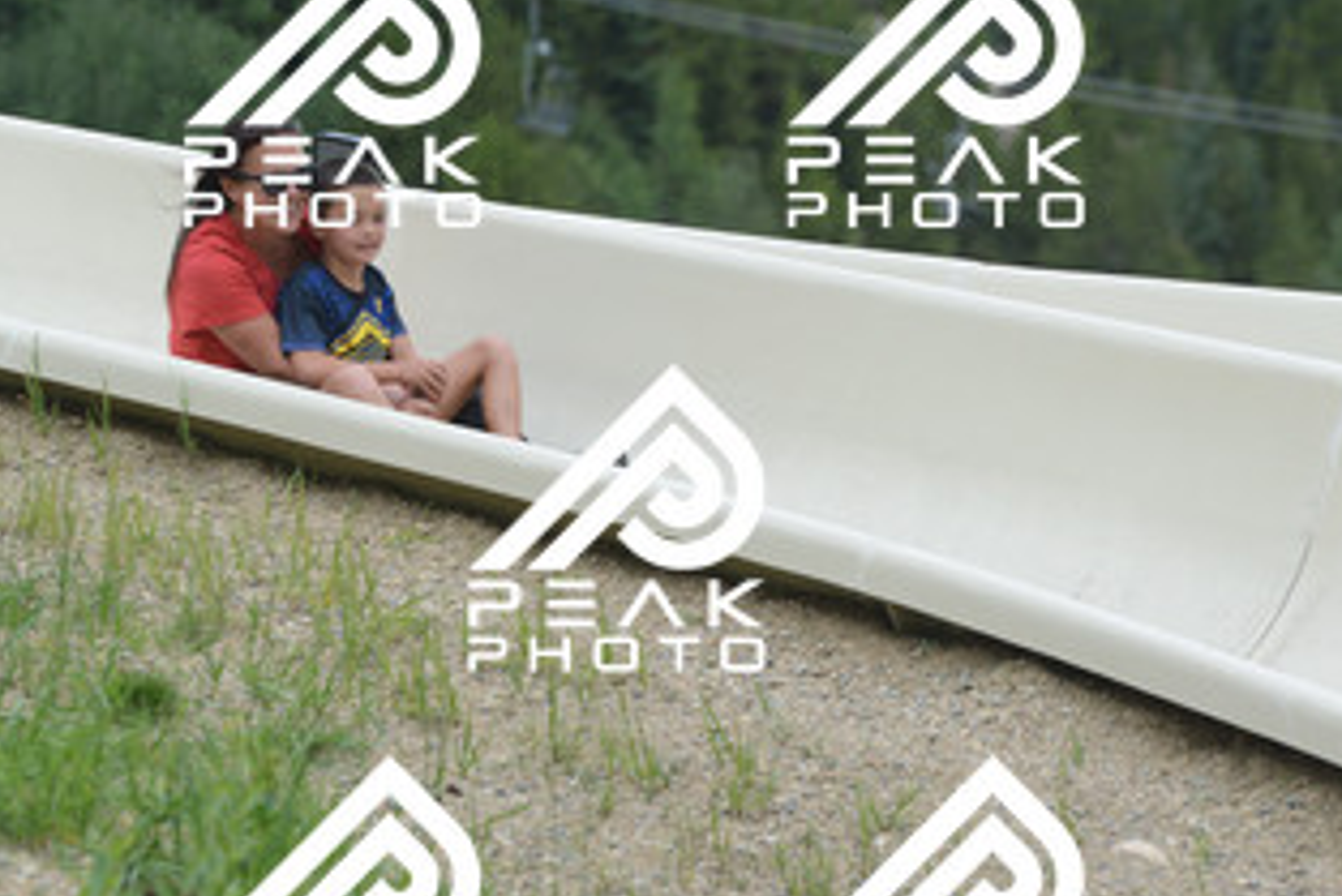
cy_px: 491
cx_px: 635
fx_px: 9286
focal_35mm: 249
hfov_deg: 8.3
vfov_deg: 5.5
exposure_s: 1/640
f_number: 6.3
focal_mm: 195
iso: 400
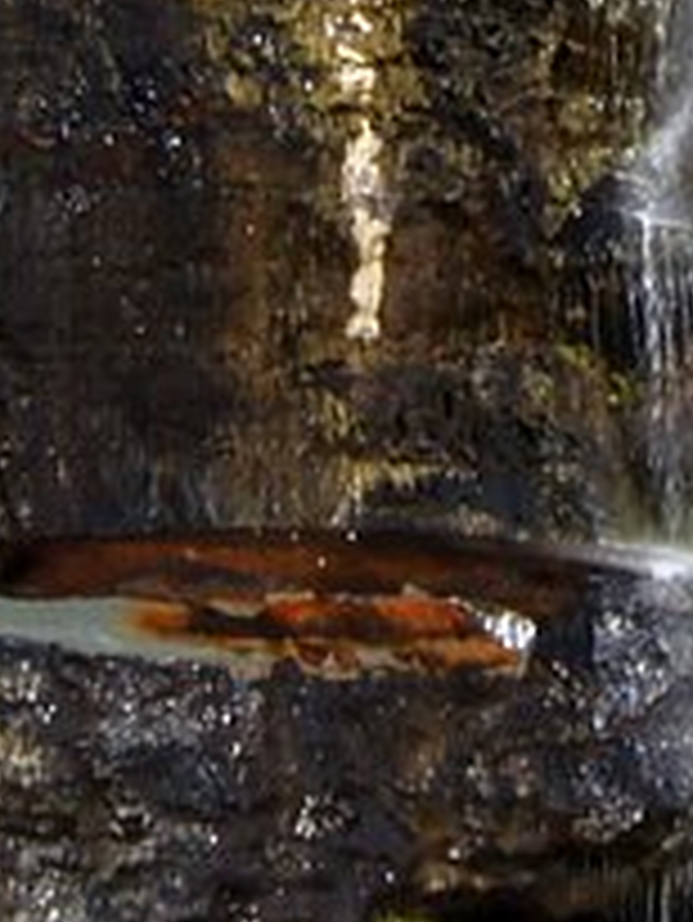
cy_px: -519
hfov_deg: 5.5
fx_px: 7200
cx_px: 734
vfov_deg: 7.2
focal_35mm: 270
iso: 100
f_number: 8
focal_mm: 24
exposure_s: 1/50
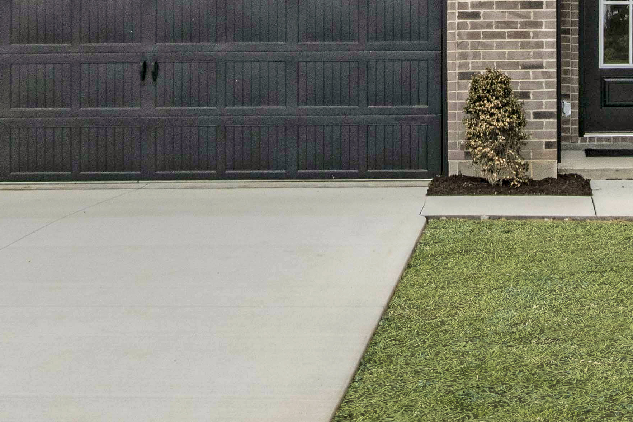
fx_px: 897
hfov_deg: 38.2
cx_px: 454
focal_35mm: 51
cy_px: -271
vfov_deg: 20.9
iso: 200
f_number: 9
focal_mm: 10
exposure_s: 1/320
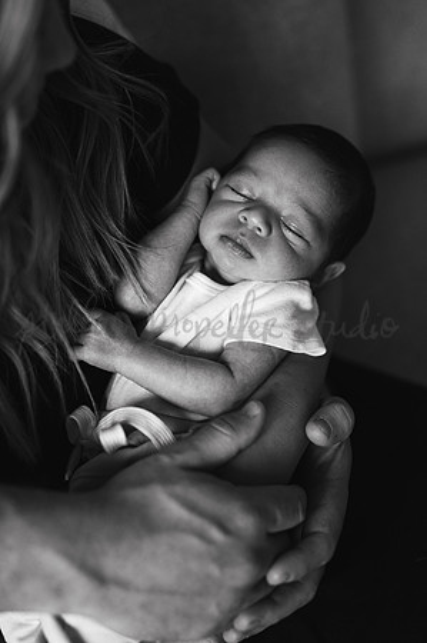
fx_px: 892
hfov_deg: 26.9
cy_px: 322
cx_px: 214
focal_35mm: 50
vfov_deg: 39.6
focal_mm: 50
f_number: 2.2
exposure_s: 1/200
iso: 1600
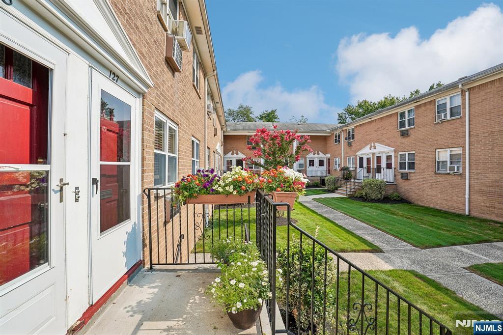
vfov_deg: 73.7
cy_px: 168
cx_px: 252
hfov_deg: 96.8
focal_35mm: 16
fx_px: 223
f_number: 8
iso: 100
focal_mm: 16
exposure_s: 1/250
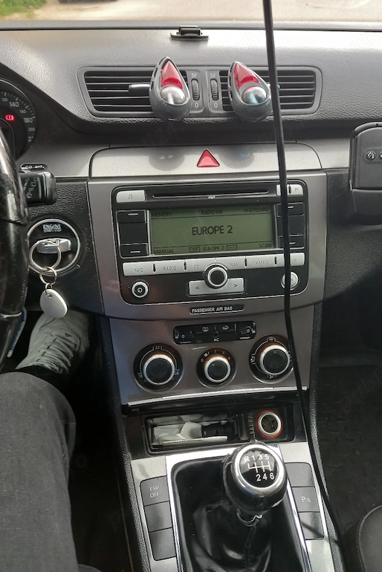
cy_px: 276
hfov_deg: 48.0
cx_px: 184
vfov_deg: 67.3
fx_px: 429
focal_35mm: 27
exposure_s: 1/60.2
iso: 160
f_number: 2
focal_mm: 4.6
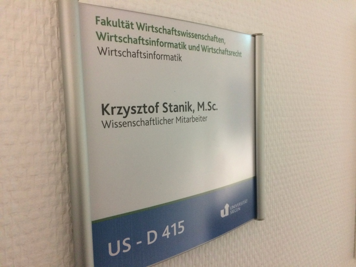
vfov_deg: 48.2
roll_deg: +1.4
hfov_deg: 61.7
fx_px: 298
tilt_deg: -4.4
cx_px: 178
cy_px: 134
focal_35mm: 29
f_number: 2.2
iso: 320
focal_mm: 4.15
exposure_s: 1/17
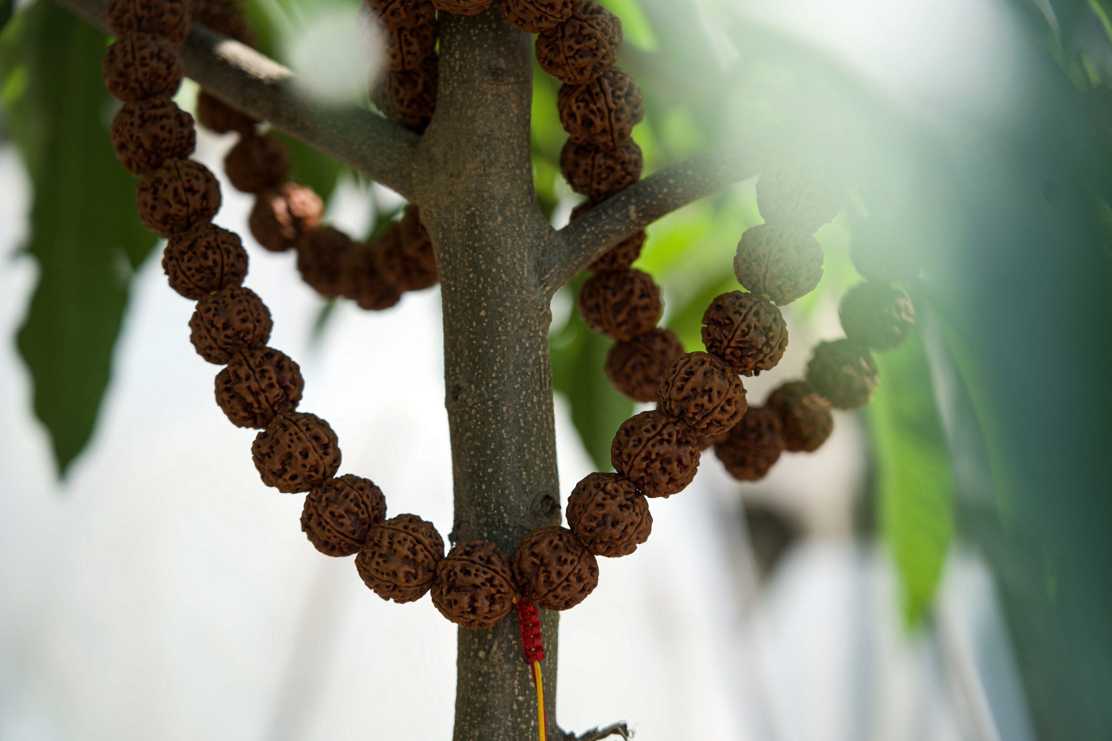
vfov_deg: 15.5
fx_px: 2718
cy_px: 370
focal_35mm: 88
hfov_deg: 23.1
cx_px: 556
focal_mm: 88
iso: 100
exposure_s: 1/250
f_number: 4
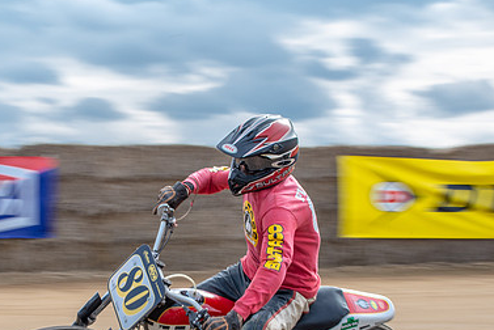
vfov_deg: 12.0
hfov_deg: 17.9
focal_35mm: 114
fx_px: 1565
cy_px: 223
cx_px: 168
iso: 125
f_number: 8
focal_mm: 48
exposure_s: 1/125
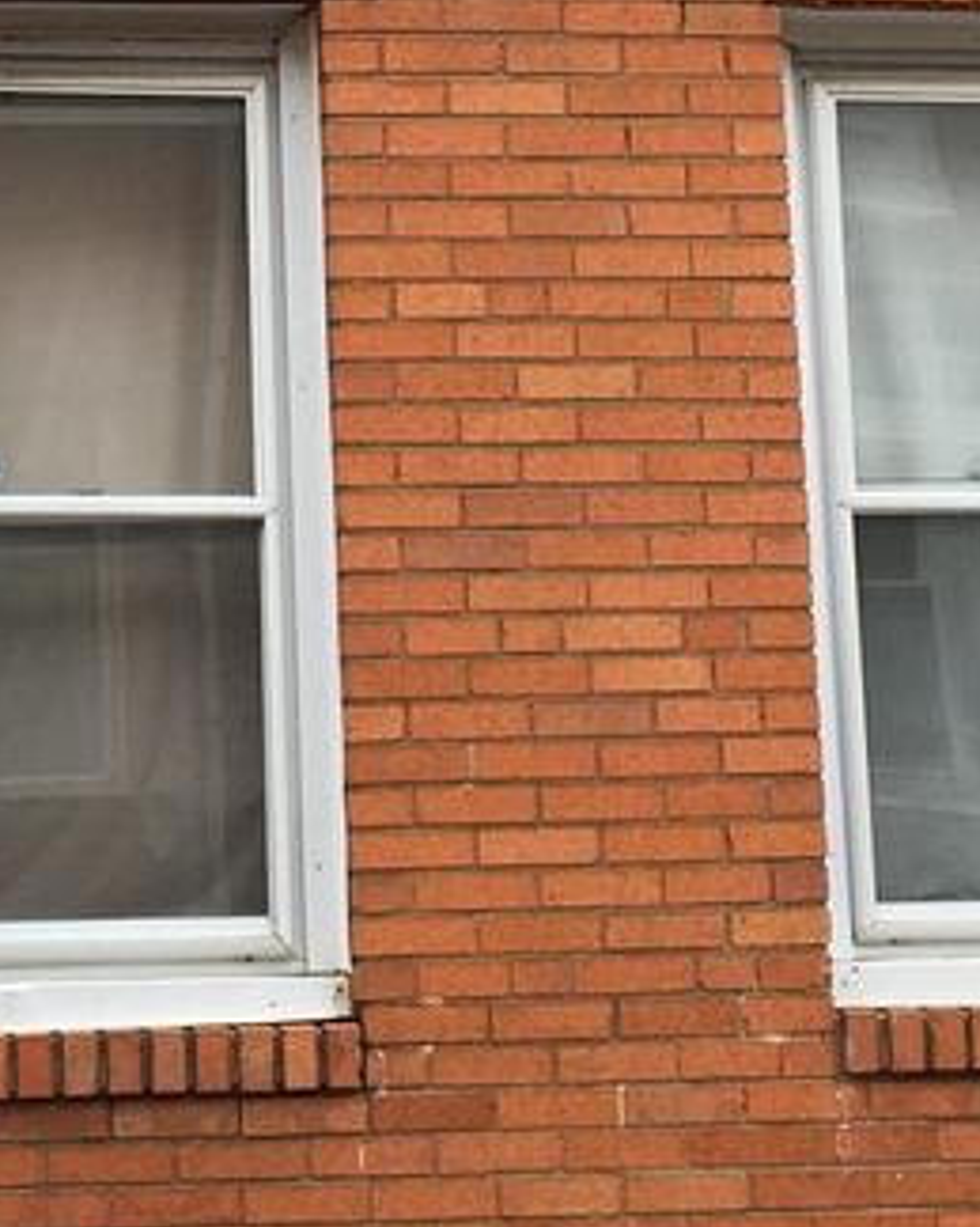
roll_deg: +1.1
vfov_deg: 15.0
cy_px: -23
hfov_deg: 12.2
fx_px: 4570
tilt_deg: +11.9
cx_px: 201
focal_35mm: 126
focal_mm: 4.15
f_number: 2.2
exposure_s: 1/739
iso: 25
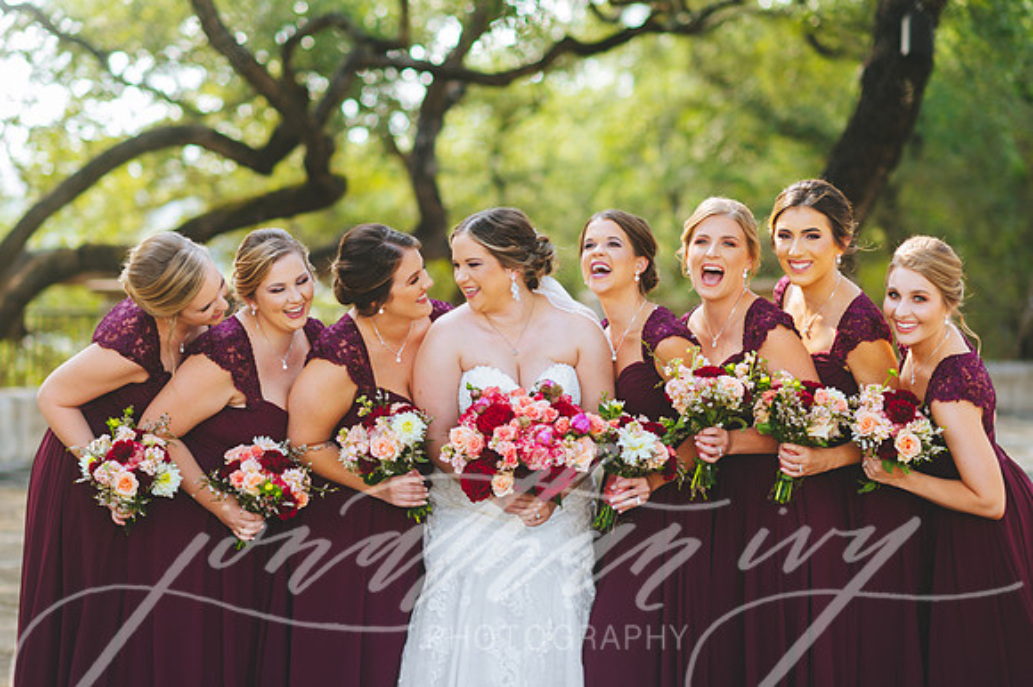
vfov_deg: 14.9
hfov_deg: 22.2
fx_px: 2627
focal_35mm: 92
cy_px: 323
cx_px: 481
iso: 160
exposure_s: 1/250
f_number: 2
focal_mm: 85
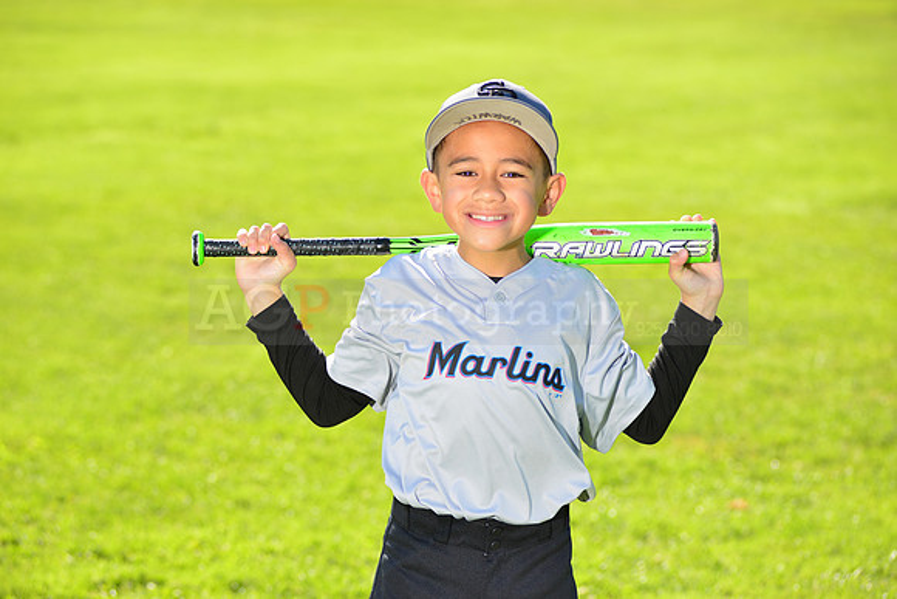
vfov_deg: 11.8
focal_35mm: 116
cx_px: 448
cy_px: 300
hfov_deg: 17.6
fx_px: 2891
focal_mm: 116
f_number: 5
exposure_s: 1/250
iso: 100
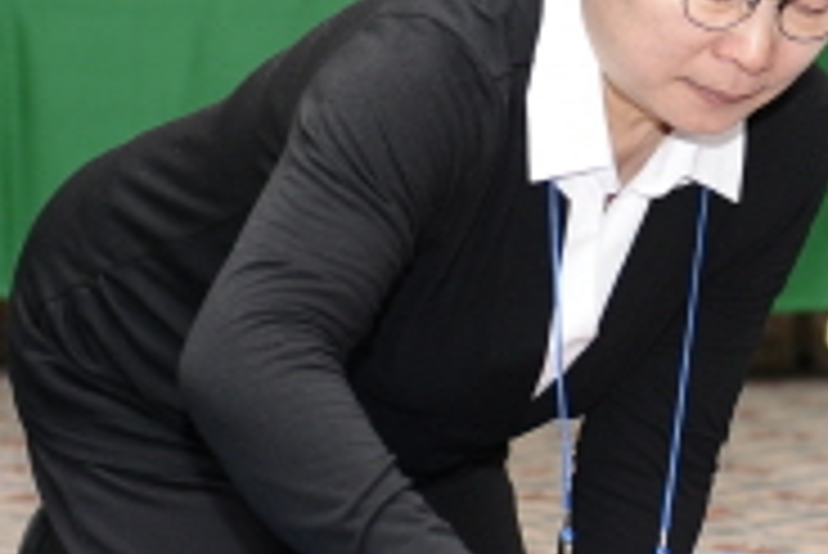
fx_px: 4212
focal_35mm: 183
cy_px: 178
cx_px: 756
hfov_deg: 11.2
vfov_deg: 7.5
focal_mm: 45
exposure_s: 1/160
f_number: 2.8
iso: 400
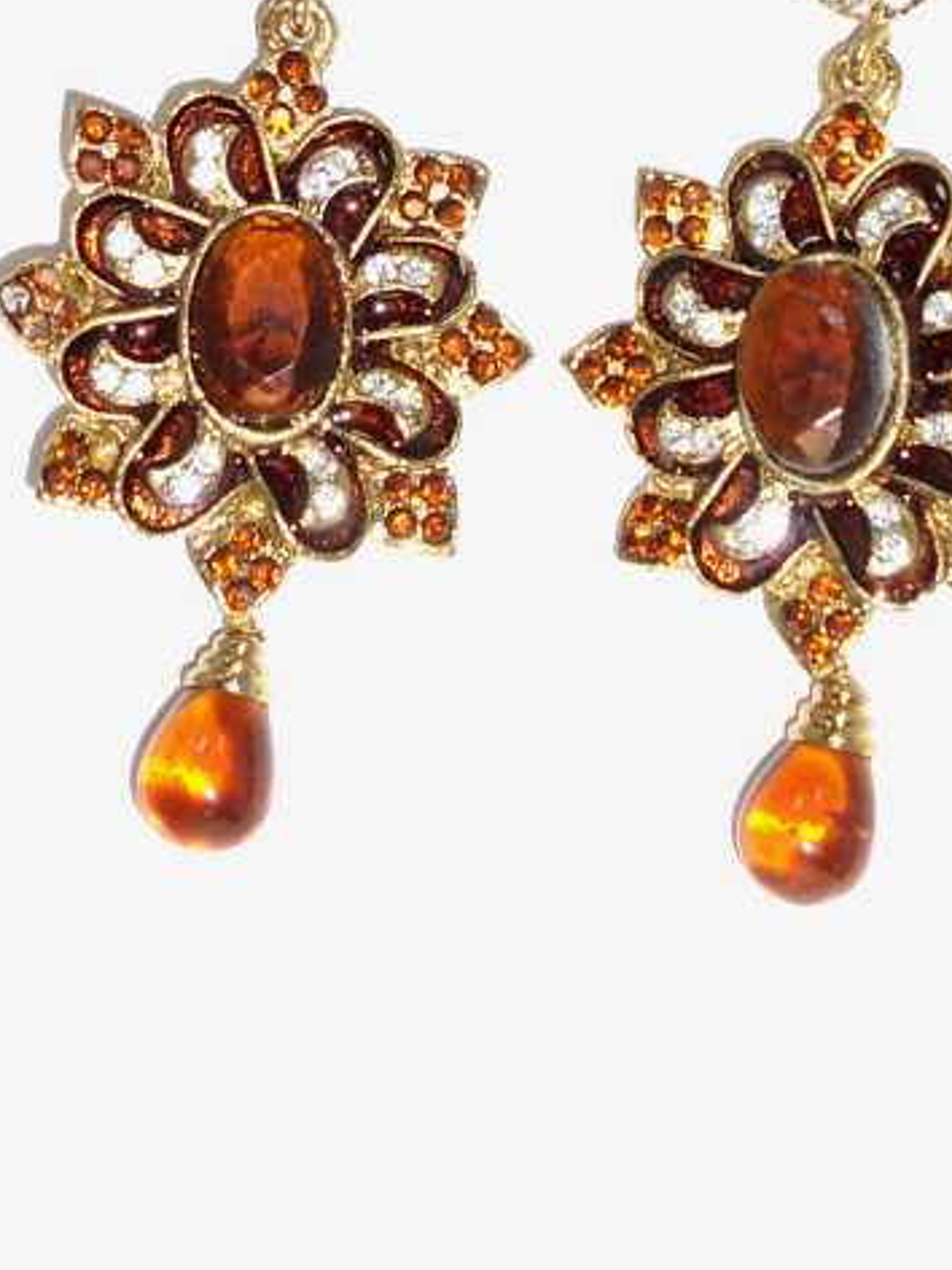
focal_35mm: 42
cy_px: 412
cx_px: 592
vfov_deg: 44.1
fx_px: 1540
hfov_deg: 34.2
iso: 80
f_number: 8.5
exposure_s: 1/50
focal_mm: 5.6
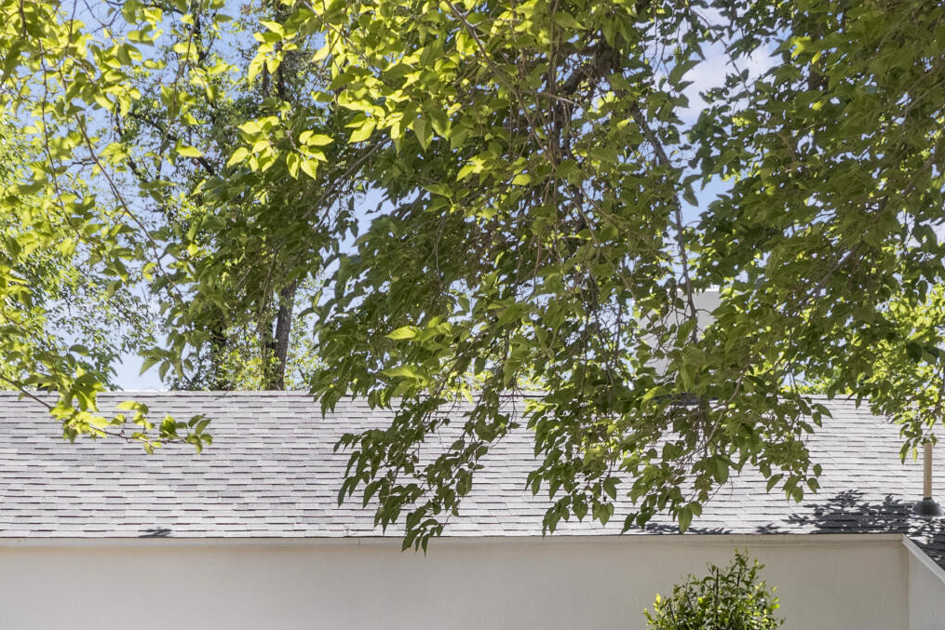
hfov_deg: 30.7
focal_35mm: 65
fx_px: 1706
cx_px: 293
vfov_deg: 20.1
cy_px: 661
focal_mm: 8.38
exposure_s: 1/30
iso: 110
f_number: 2.8
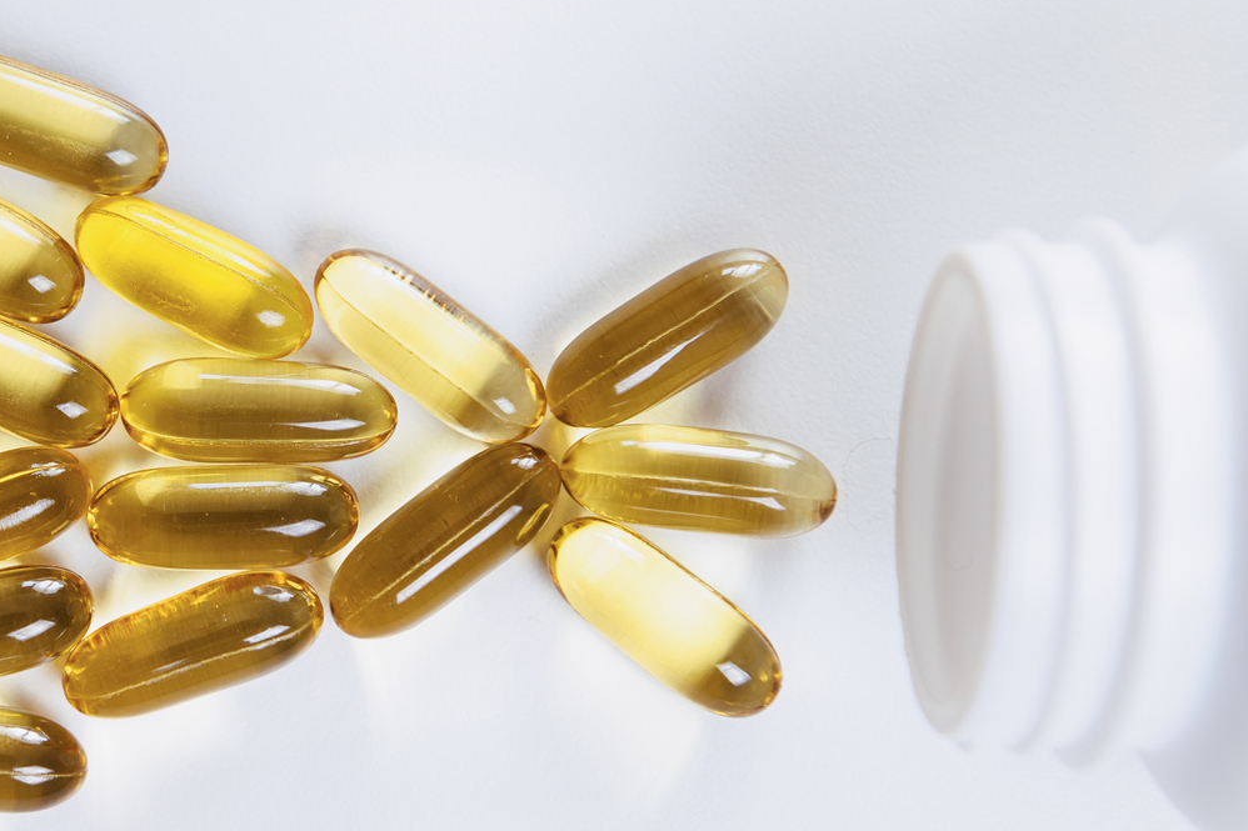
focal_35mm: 102
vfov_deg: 13.4
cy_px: 415
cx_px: 76
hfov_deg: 19.6
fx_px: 3535
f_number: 4
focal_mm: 48
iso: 100
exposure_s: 1/160
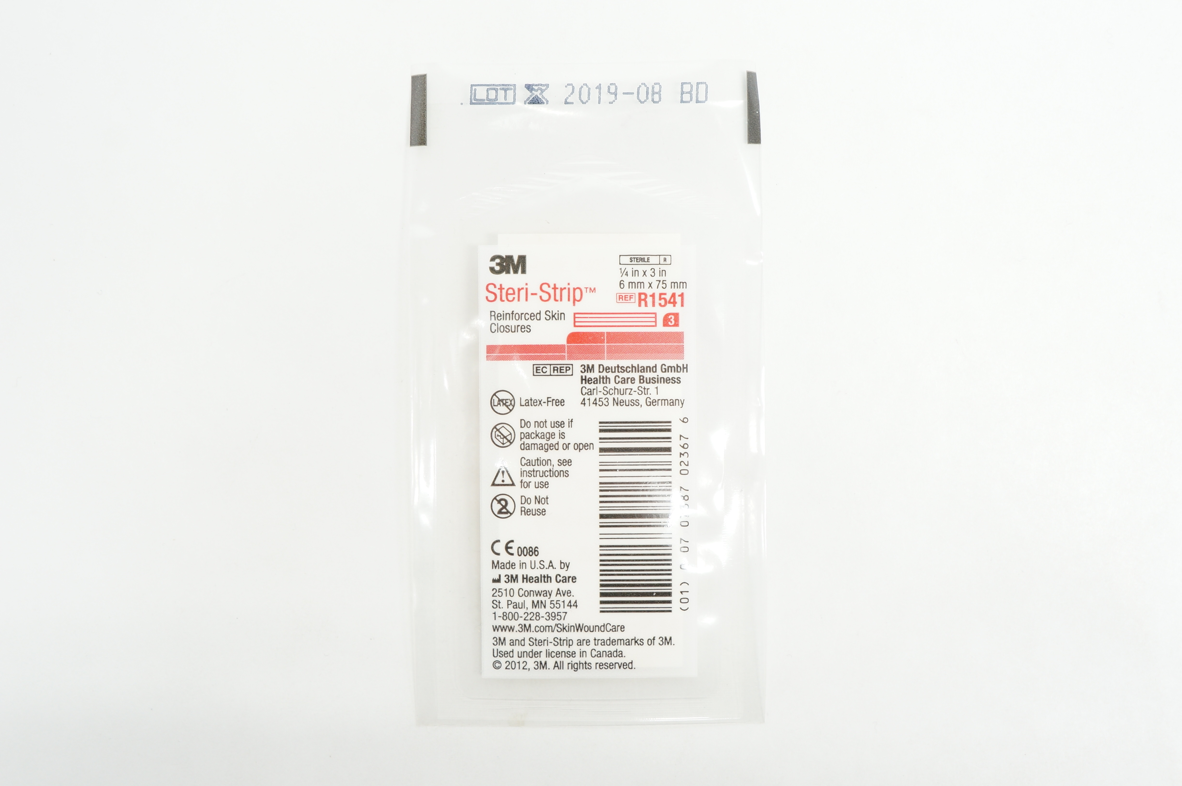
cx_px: 591
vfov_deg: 32.9
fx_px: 1328
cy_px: 393
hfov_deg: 48.0
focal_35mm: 40
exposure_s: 1/15
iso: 400
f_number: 8
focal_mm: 27
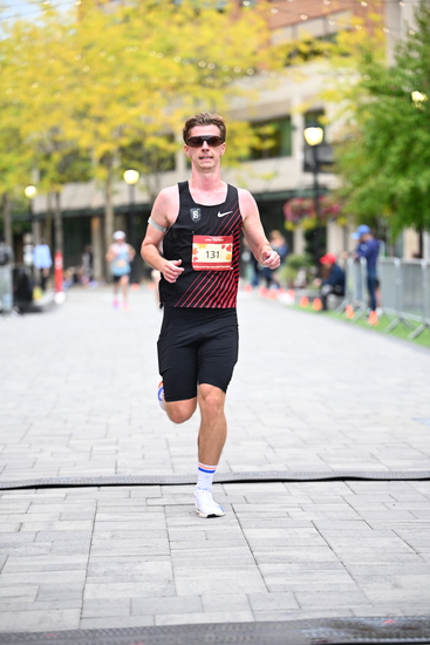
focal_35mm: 110
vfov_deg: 18.6
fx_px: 1969
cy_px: 322
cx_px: 215
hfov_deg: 12.5
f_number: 2.8
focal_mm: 110
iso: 1600
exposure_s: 1/1250
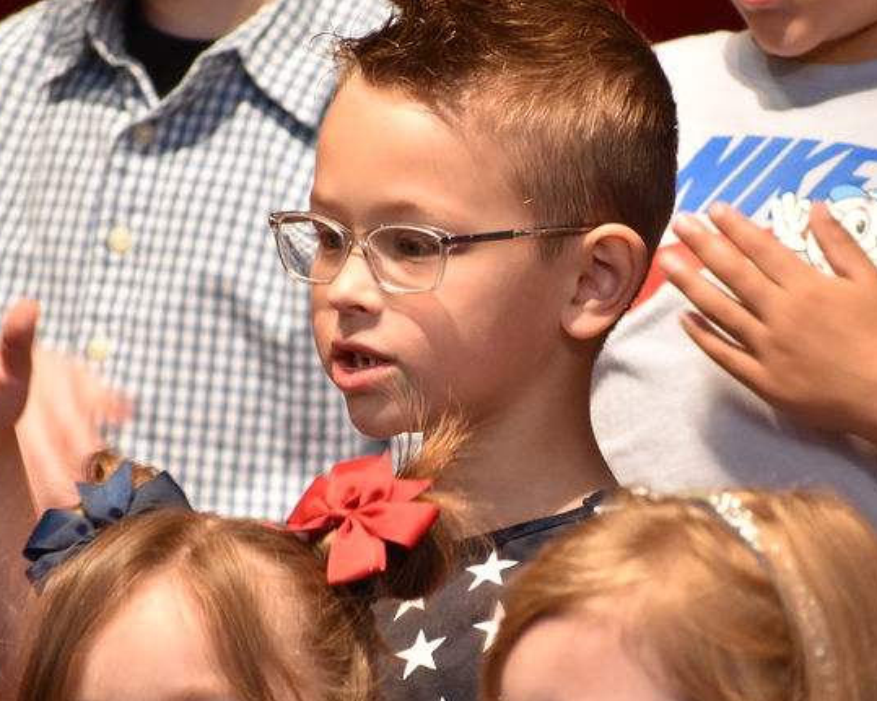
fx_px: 20839
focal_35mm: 803
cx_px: 496
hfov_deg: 2.4
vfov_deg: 1.9
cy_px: 464
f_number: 6.3
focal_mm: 300
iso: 1250
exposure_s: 1/125
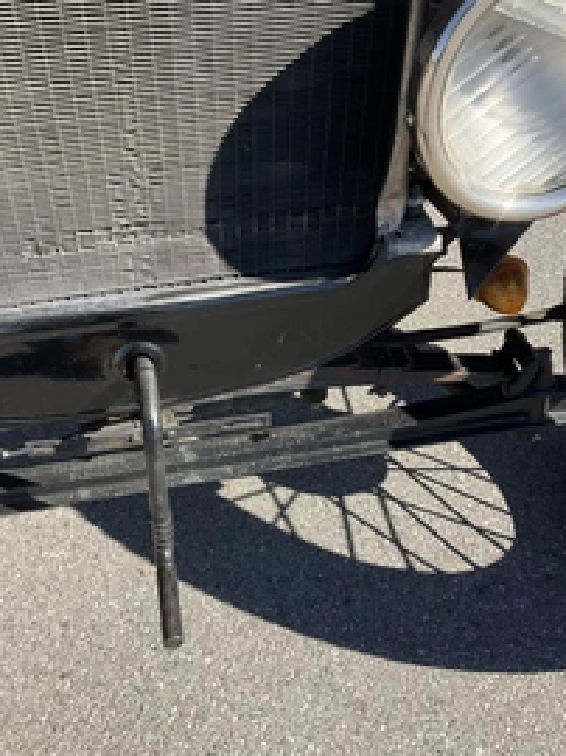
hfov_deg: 33.5
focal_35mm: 43
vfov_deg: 43.9
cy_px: 403
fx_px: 939
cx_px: 333
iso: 25
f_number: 1.8
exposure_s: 1/829
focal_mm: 3
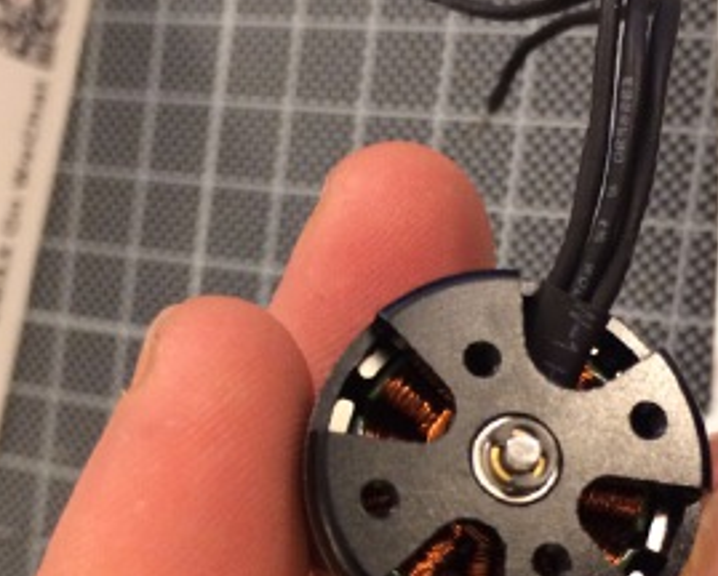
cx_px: 354
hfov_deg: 33.5
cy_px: 395
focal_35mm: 56
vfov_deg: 27.0
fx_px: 1192
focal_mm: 4.15
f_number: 2.2
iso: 320
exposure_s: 1/17
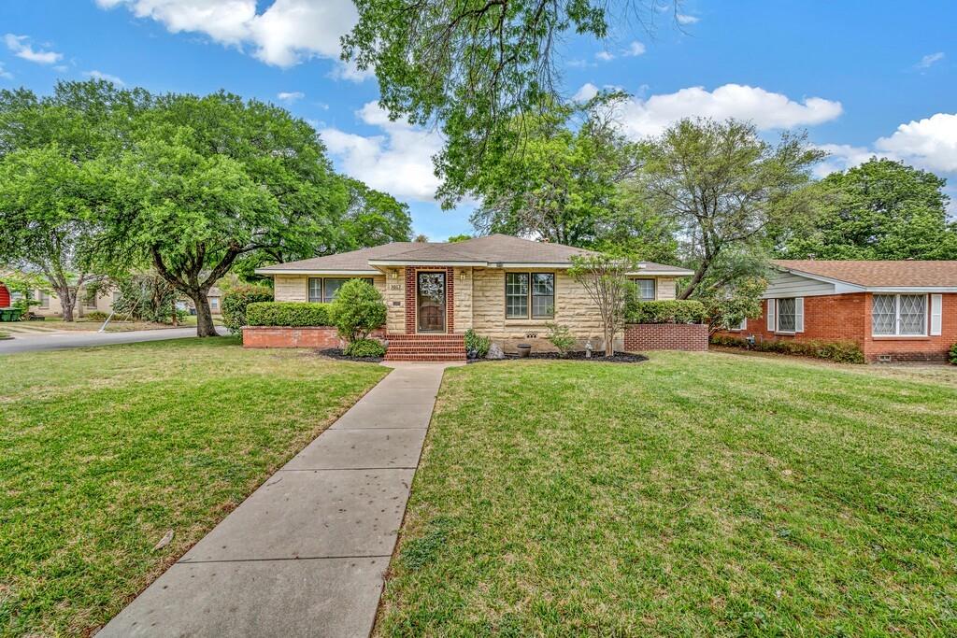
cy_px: 319
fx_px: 372
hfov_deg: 104.2
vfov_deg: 81.2
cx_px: 478
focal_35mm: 14
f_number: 8
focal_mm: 14
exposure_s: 1/100
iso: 100
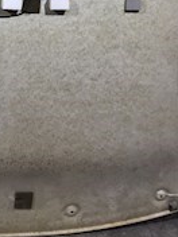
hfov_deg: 18.3
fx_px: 542
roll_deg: -3.6
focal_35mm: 79
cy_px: -71
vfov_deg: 22.2
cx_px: 13
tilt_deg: -14.5
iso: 32
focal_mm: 4.15
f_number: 2.2
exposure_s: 1/33
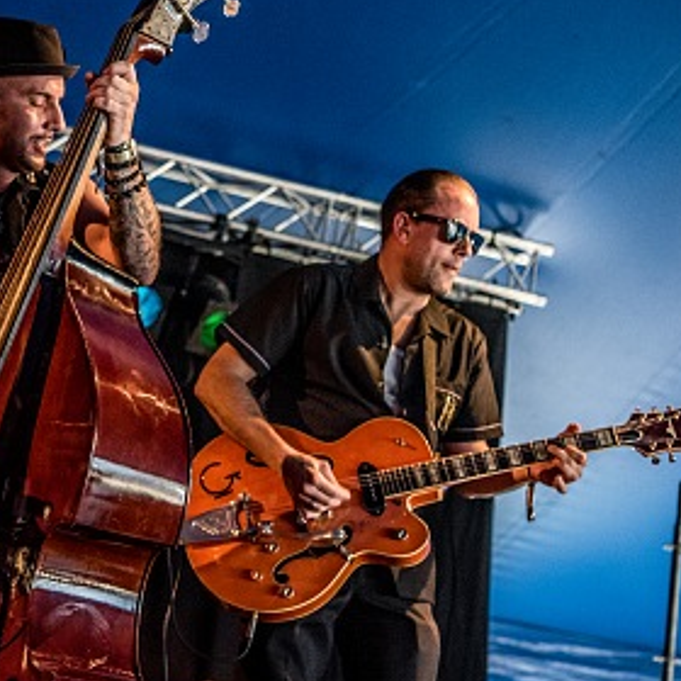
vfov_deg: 20.9
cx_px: 36
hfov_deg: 20.4
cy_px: 317
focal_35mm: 83
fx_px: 1847
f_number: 2.8
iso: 2500
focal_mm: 38
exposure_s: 1/100
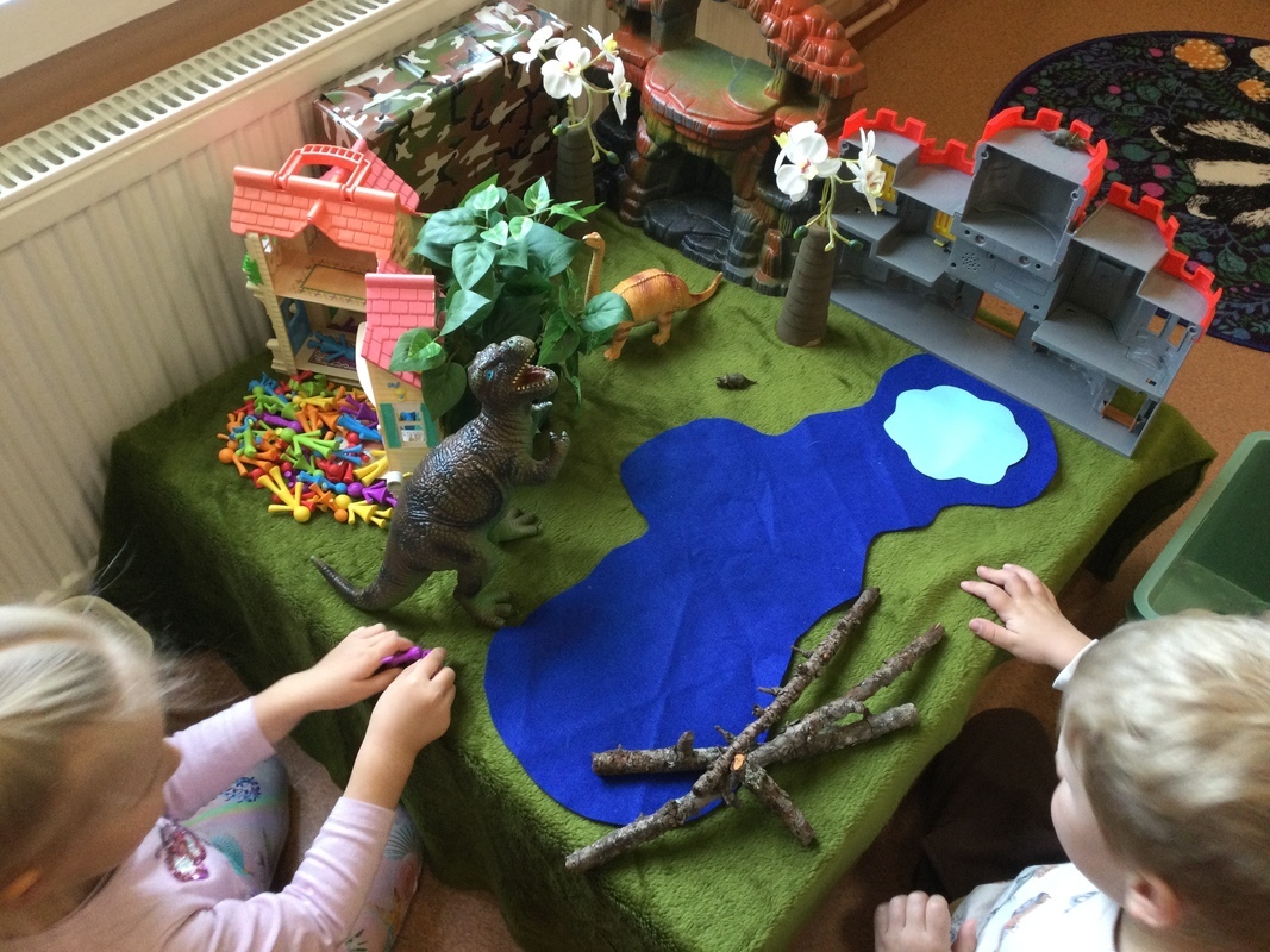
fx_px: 1137
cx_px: 635
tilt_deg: -51.7
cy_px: 476
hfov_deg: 58.4
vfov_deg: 45.4
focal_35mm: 31
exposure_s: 1/33
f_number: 2.4
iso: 100
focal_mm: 3.3
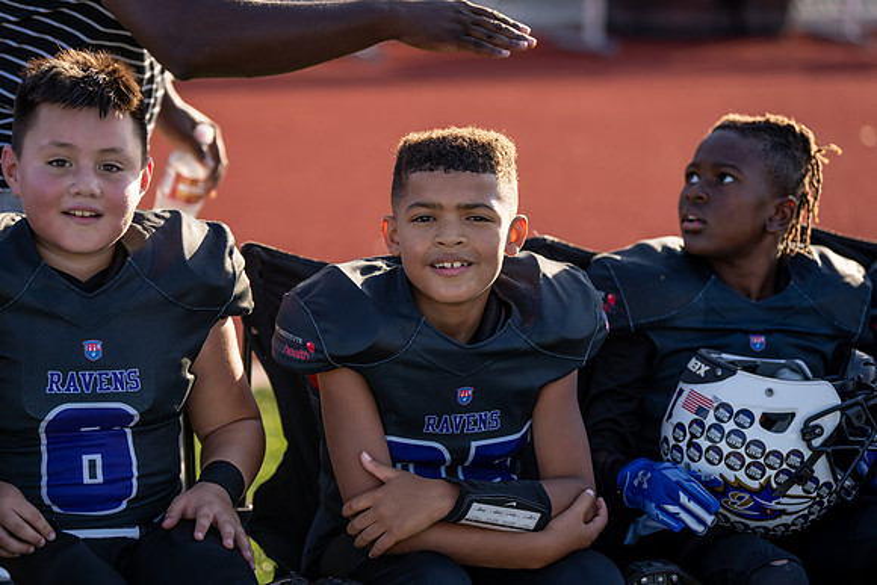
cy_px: 292
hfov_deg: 17.8
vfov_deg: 11.9
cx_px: 438
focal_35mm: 115
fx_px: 2802
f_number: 2.8
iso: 100
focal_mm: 115
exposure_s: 1/640
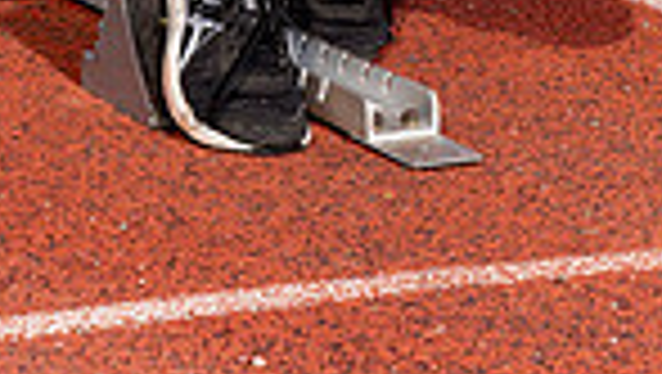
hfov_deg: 10.5
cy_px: -518
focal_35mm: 205
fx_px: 3602
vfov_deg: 5.7
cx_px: 293
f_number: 8
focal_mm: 64
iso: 100
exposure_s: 1/250
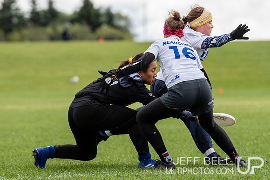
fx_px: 3108
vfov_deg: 3.3
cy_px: 79
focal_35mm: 414
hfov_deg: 5.0
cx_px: 101
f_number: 4
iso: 180
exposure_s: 1/1250
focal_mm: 200
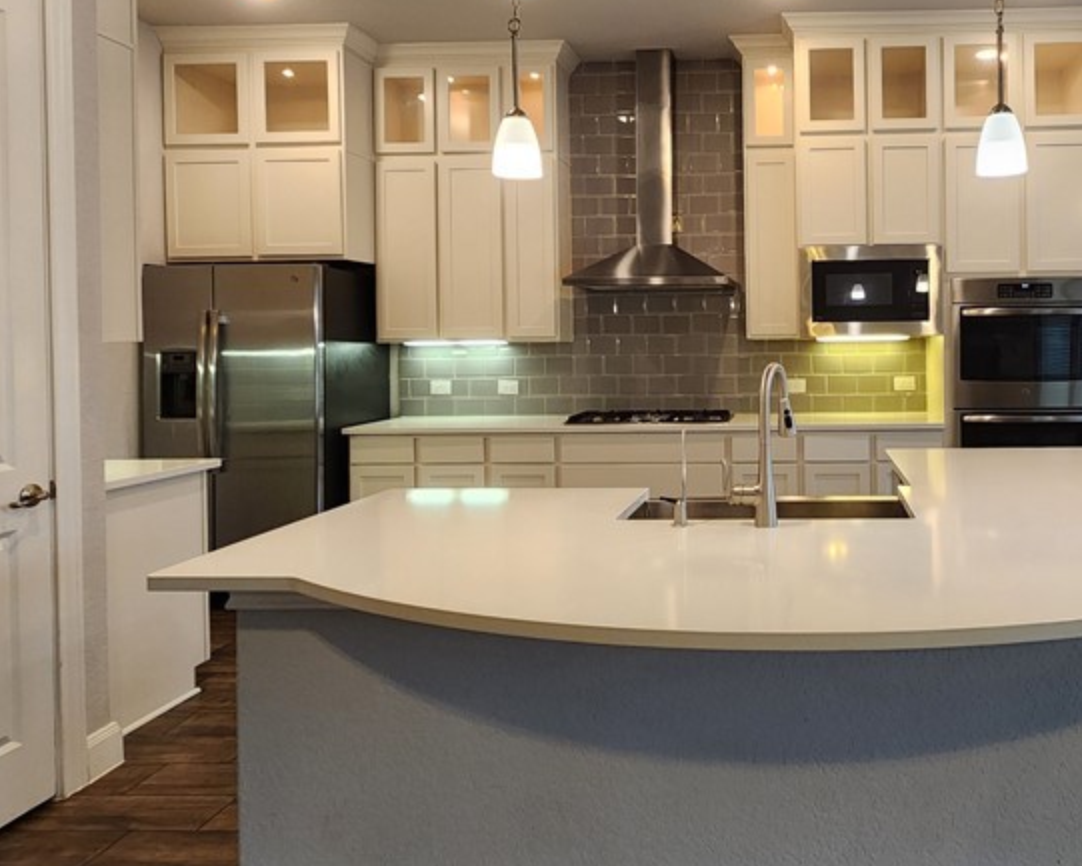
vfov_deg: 58.4
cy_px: 358
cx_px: 764
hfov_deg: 67.3
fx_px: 769
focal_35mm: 24
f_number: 2.2
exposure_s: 1/60
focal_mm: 2.2
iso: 320
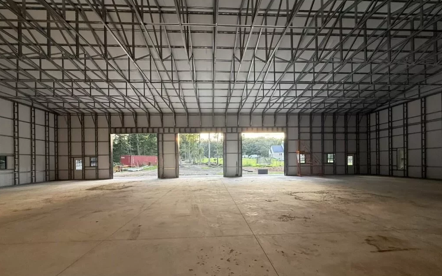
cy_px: 162
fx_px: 181
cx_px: 221
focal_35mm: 15
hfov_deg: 101.5
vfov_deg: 74.2
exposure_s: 1/99
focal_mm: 2.22
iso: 125
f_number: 2.2
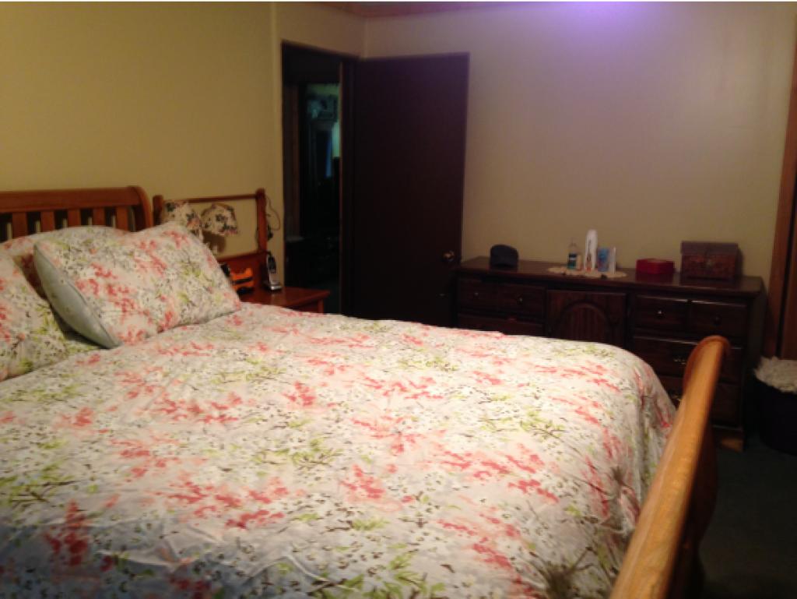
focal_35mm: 33
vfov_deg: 43.0
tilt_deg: -10.1
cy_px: 300
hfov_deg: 55.3
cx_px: 398
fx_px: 760
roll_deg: +0.4
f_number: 2.4
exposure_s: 1/20
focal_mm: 4.12
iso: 100
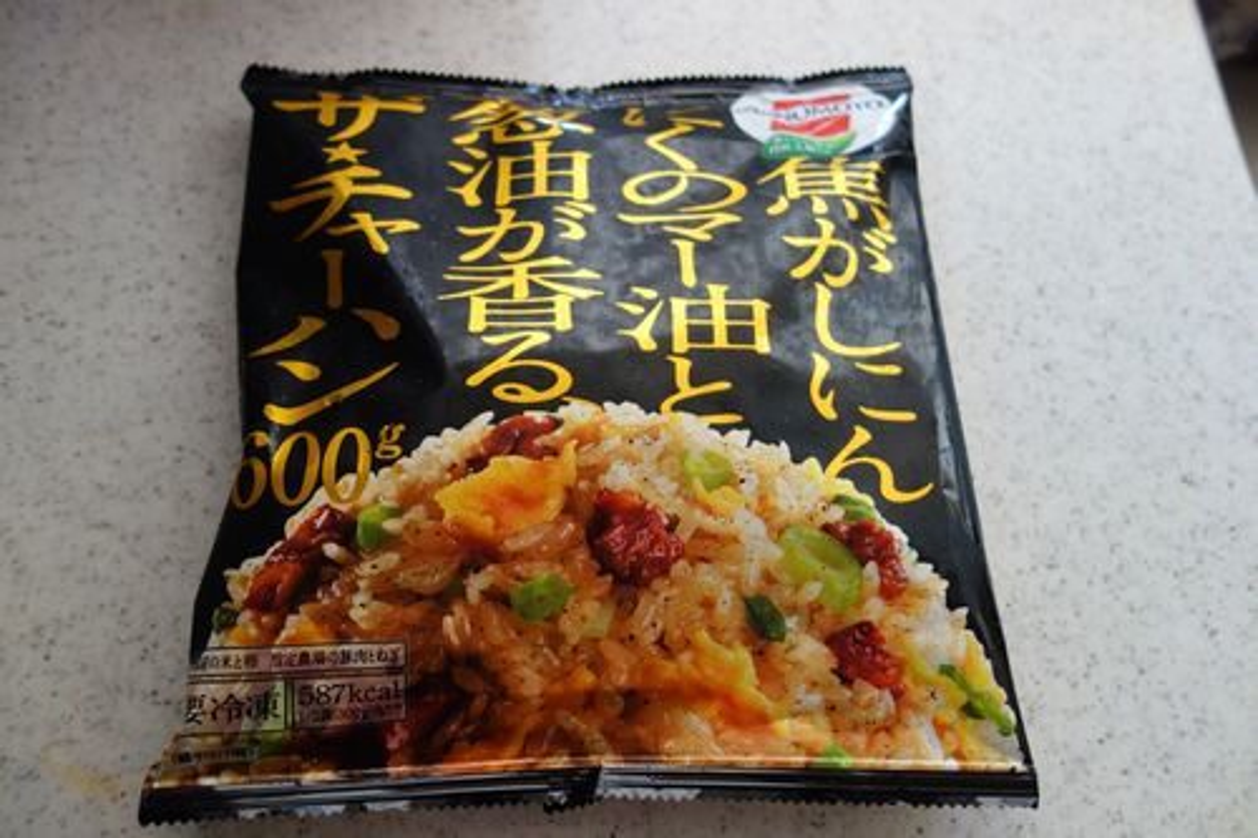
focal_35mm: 28
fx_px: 978
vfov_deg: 46.4
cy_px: 419
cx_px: 629
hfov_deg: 65.5
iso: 320
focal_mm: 10.4
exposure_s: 1/30
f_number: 1.8
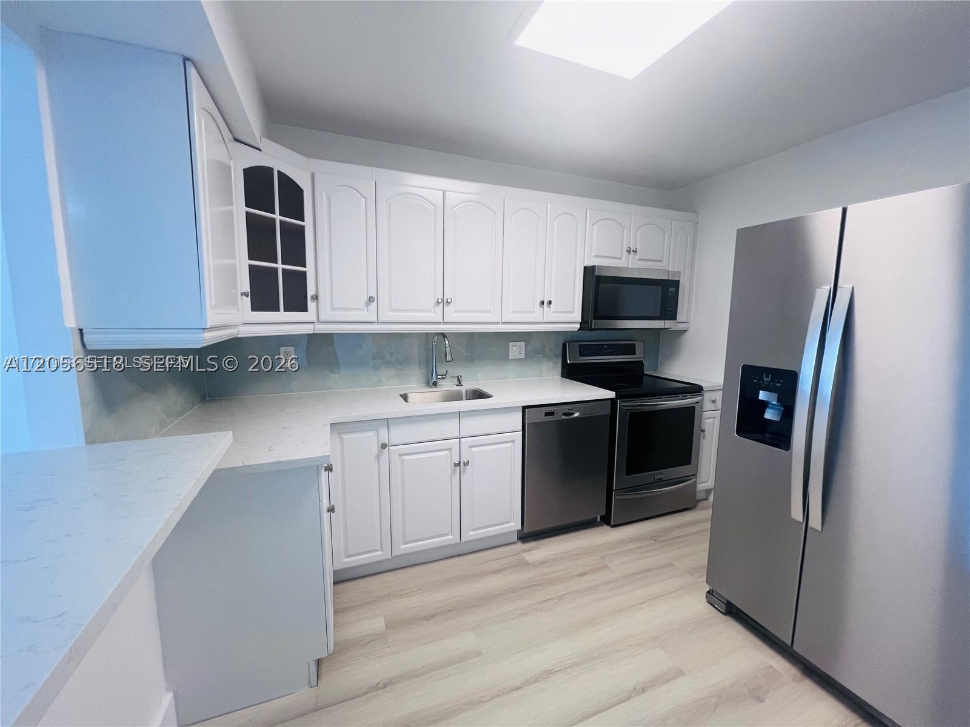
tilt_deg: -7.9
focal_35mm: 13
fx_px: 364
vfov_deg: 89.9
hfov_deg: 106.2
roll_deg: -0.8
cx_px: 485
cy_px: 364
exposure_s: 1/120
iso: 160
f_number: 1.8
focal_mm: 1.57
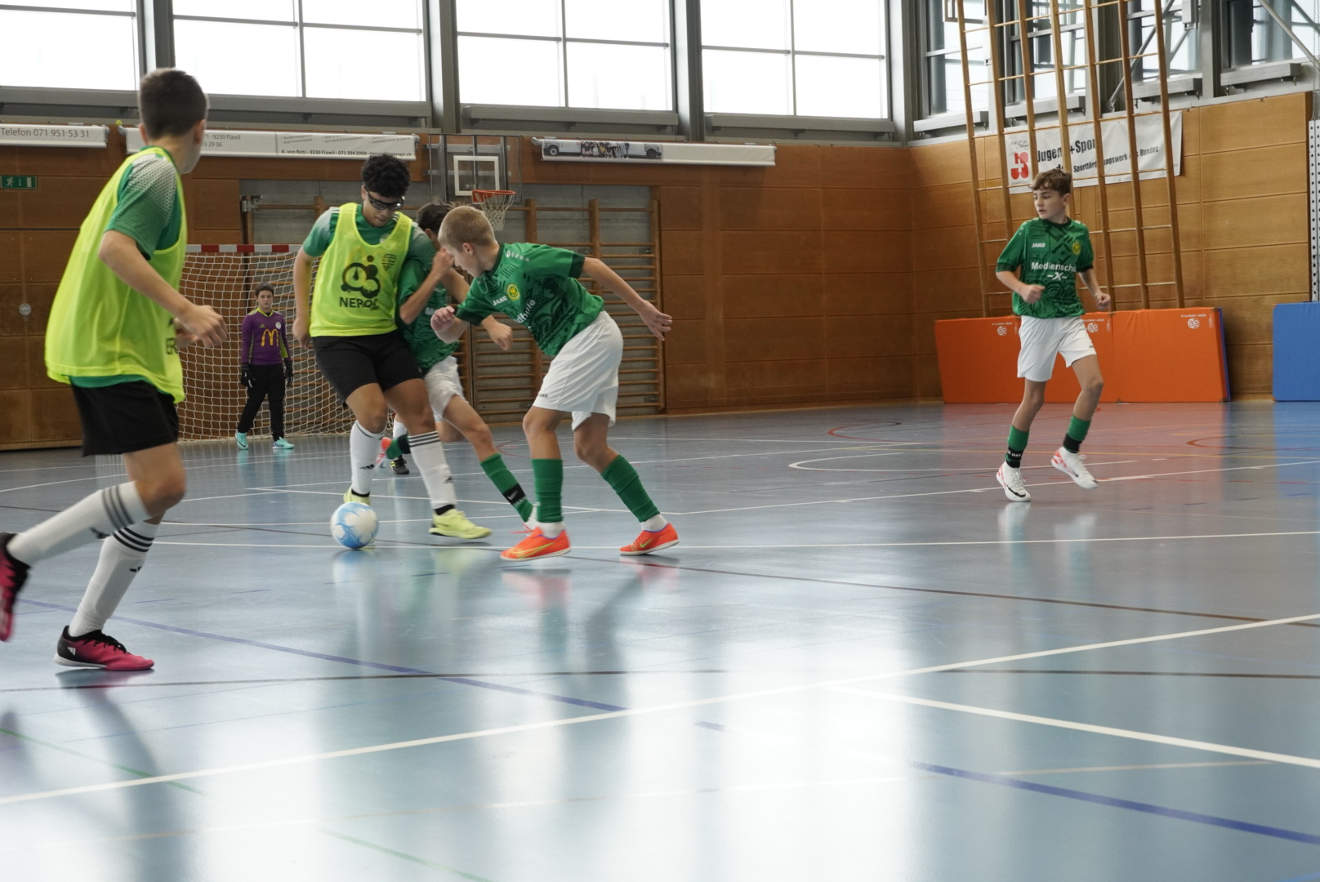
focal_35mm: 64
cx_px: 660
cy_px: 441
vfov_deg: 21.1
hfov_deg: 31.2
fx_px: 2367
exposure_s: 1/250
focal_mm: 43
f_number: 5.6
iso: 1600
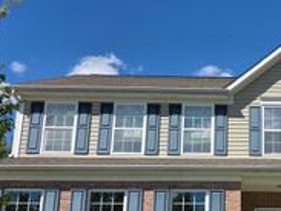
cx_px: 255
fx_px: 511
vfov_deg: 23.1
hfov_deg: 29.4
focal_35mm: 63
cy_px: 150
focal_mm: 6.3
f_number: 1.7
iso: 80
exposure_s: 1/6150
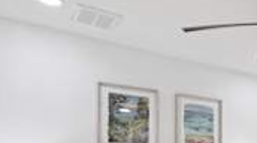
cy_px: 157
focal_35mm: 41
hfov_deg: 44.7
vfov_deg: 26.6
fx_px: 279
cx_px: 235
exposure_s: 1/60
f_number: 8
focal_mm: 14
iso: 400
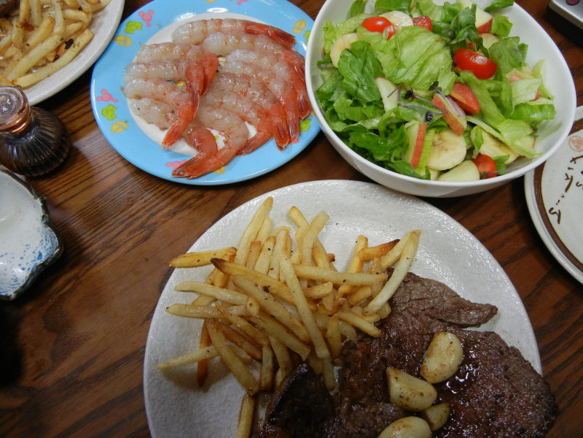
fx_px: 505
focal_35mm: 30
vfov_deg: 46.8
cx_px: 292
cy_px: 219
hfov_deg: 60.0
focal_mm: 5.4
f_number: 3.5
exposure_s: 1/30
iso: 261
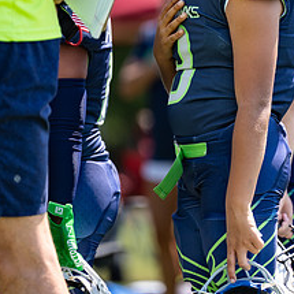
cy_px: 33
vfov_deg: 3.6
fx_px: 4728
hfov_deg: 3.6
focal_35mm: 492
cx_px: 217
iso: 100
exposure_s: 1/640
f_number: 2.8
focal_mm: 200
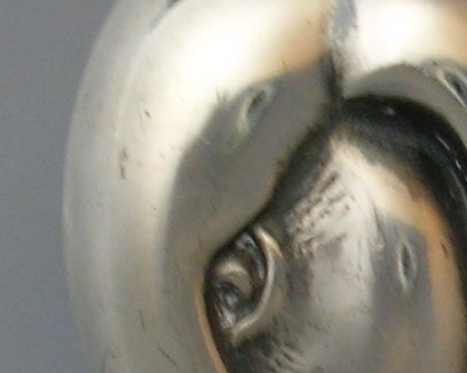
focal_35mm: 405
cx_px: 679
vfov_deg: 3.8
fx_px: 5595
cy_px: 243
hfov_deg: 4.7
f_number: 4
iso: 50
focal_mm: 12.3
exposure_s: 1/6
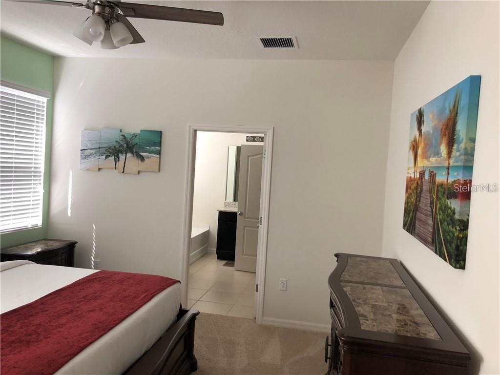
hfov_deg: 63.4
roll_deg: -3.9
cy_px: 188
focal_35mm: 28
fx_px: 404
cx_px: 250
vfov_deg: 49.7
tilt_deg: -3.4
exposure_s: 1/30
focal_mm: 3.99
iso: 32
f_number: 1.8
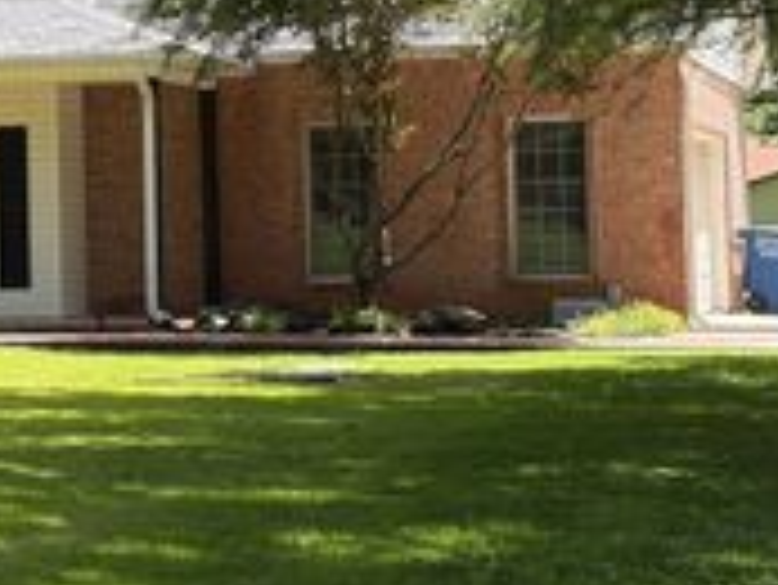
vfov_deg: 9.9
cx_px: -130
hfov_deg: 12.9
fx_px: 3374
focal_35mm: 150
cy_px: 110
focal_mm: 5.96
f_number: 1.6
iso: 50
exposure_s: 1/1048
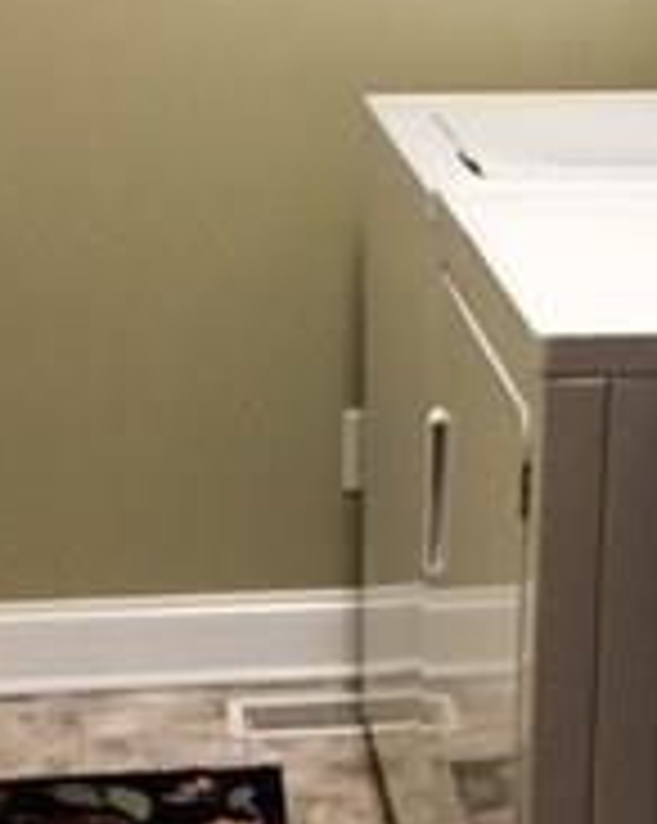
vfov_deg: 19.2
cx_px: 522
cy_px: 149
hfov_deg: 15.4
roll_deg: -0.8
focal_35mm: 99
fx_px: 2410
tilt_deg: -9.5
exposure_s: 1/30
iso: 200
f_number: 2.2
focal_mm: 4.15
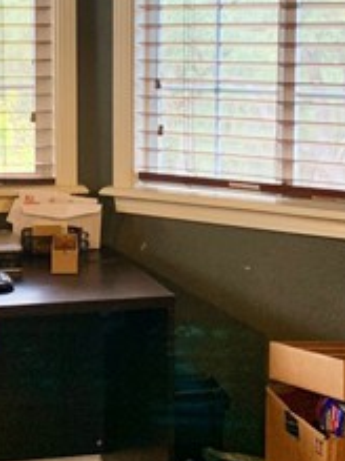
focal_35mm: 76
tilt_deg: -4.4
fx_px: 1011
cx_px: 6
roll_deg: +0.0
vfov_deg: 25.4
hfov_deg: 18.9
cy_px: 118
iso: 100
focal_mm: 4.25
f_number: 1.8
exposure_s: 1/60
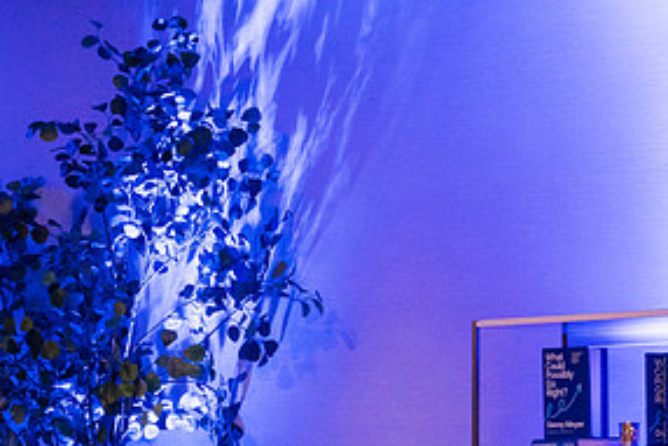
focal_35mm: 140
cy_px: 445
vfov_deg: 9.7
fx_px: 2599
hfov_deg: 14.6
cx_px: 138
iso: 2000
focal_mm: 46
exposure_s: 1/160
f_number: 5
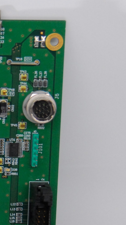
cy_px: 201
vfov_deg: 8.2
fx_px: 1561
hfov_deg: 4.5
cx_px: -163
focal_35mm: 263
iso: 800
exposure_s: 1/200
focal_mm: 56
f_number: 3.8
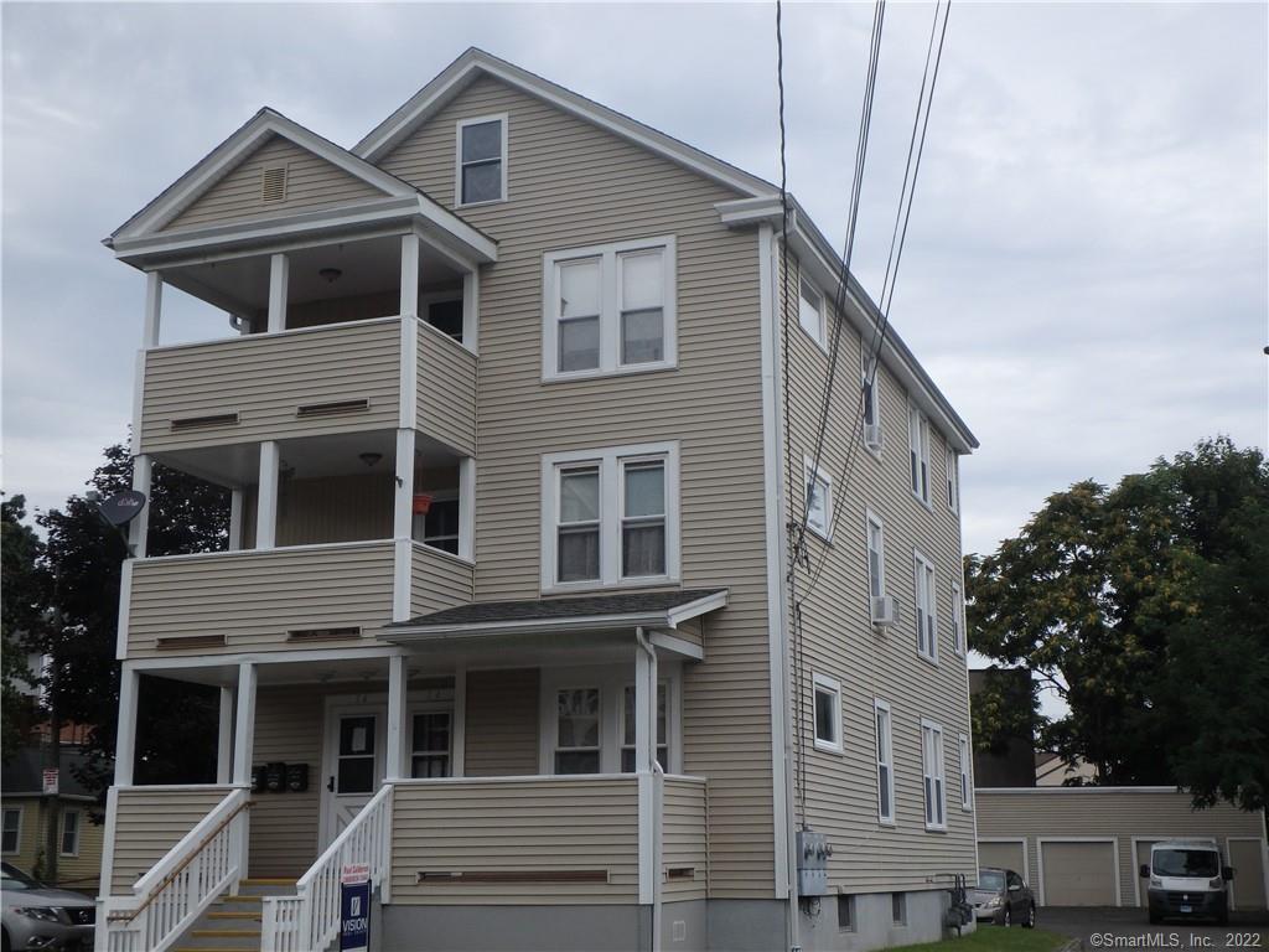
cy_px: 476
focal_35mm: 42
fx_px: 1540
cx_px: 634
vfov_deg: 34.3
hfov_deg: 44.8
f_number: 5.2
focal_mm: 7.5
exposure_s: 1/200
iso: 125
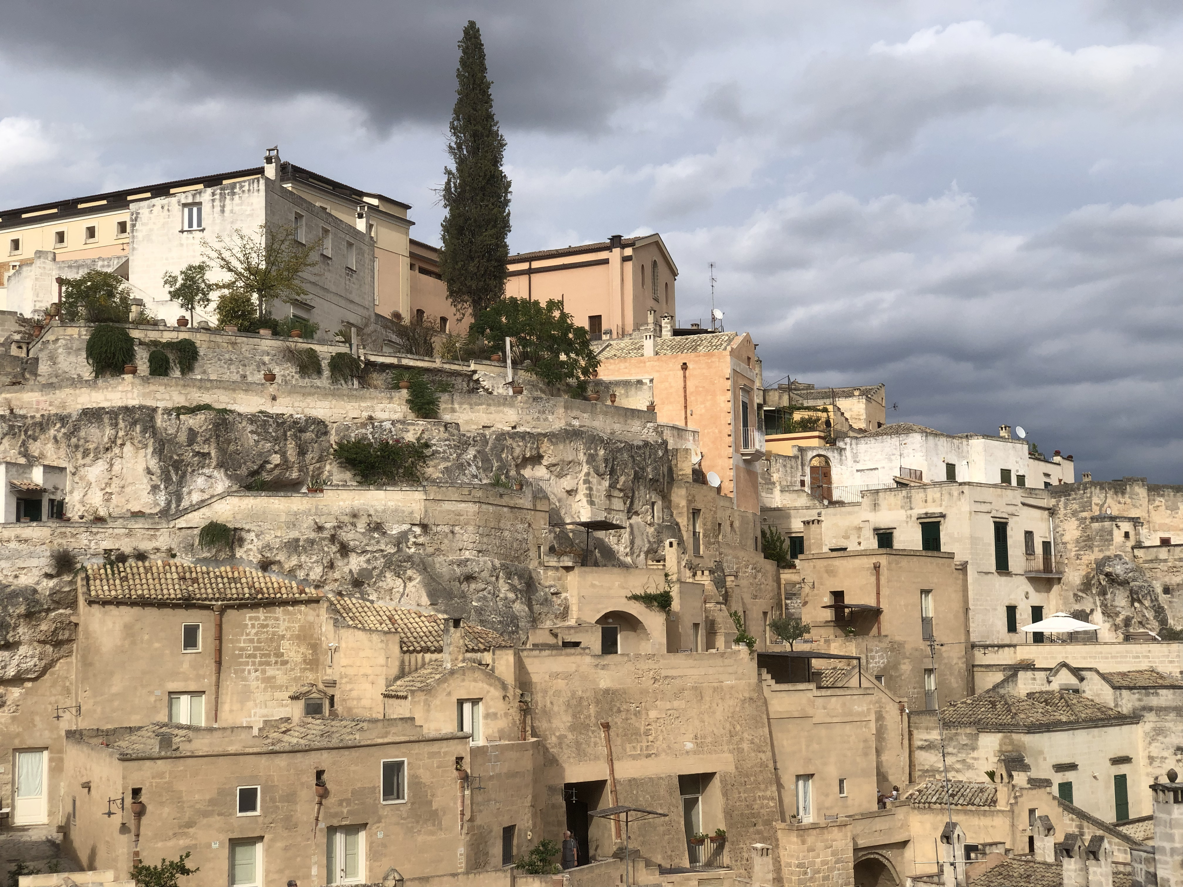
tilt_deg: +6.4
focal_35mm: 52
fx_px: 1777
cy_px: 444
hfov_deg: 36.8
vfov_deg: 28.0
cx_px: 592
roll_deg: +1.7
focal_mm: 6
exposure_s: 1/1473
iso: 16
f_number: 2.4
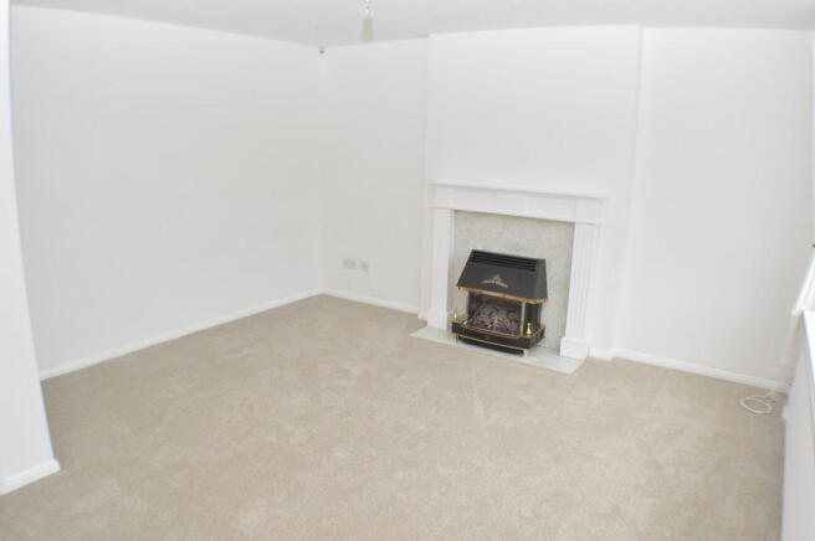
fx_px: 746
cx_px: 408
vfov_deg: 39.9
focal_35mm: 33
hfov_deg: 57.3
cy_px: 270
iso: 200
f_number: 8
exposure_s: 1/15
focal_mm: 22
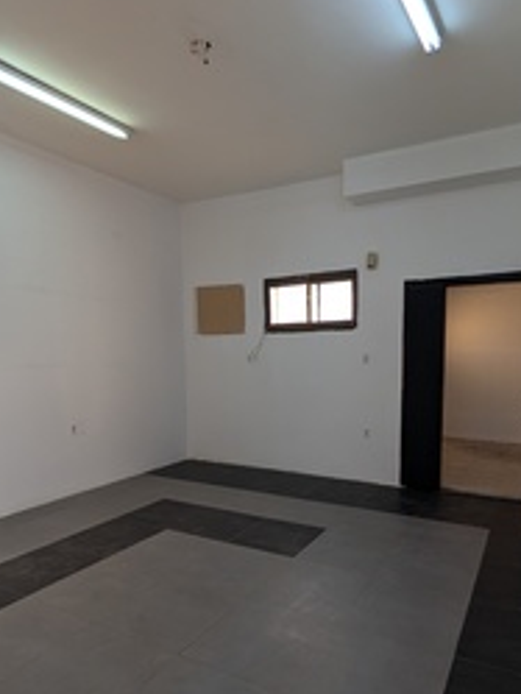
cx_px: 300
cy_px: 401
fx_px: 441
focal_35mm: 22
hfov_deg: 60.8
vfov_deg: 75.8
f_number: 1.7
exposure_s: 1/144
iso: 51
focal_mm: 2.02
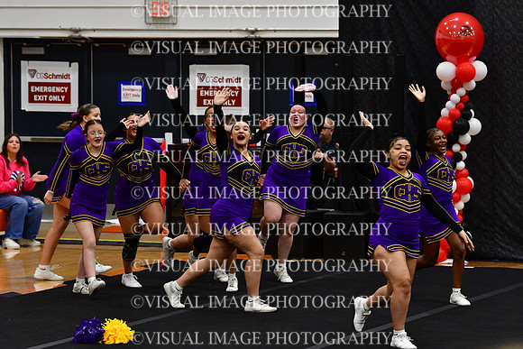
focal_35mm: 180
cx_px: 262
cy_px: 174
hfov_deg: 11.4
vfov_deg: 7.6
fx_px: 2615
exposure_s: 1/500
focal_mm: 120
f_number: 4
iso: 4000
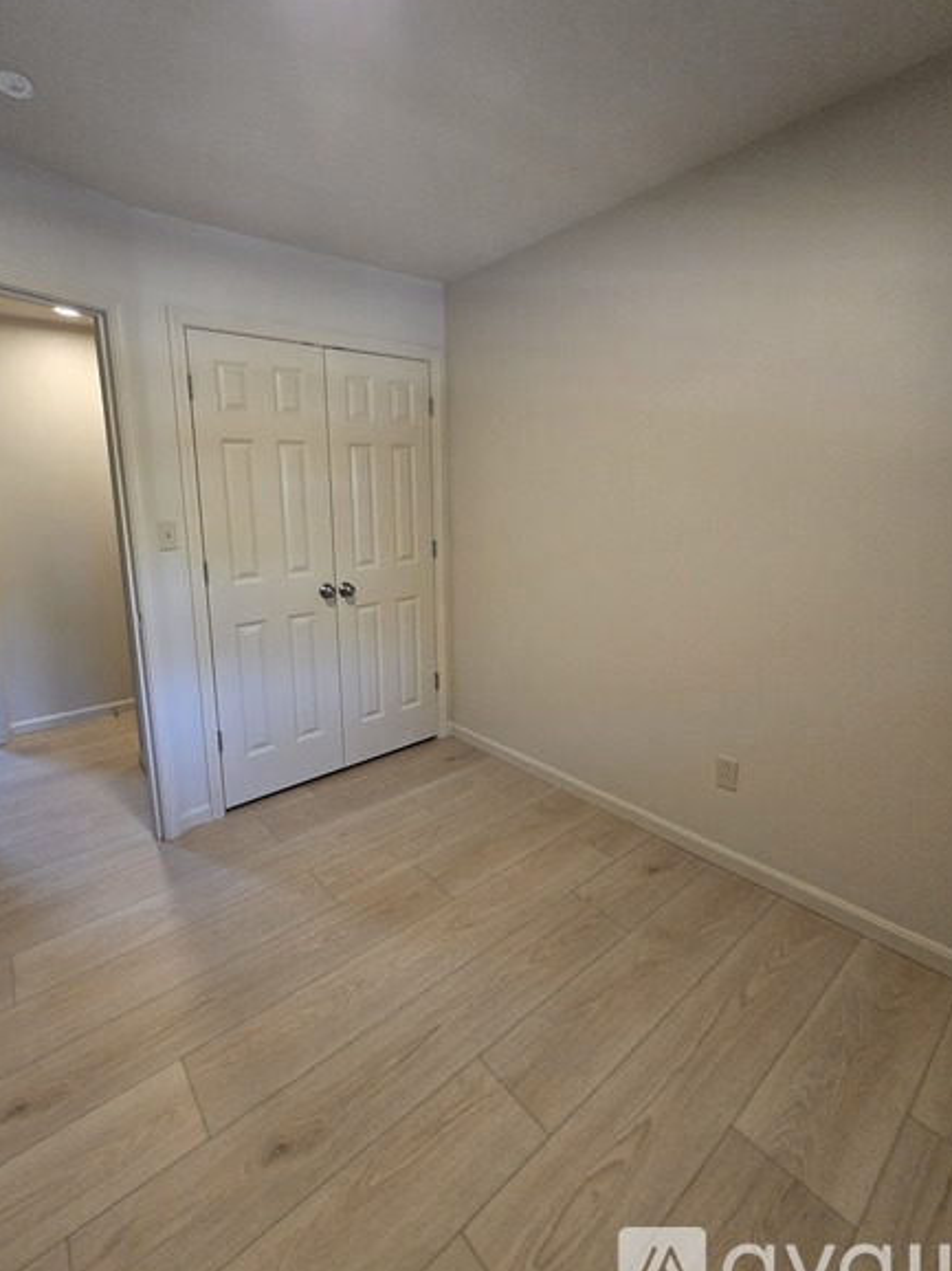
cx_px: 424
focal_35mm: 15
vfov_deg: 98.0
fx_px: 550
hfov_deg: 81.4
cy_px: 582
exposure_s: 1/60
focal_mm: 1.7
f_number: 2.2
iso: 200
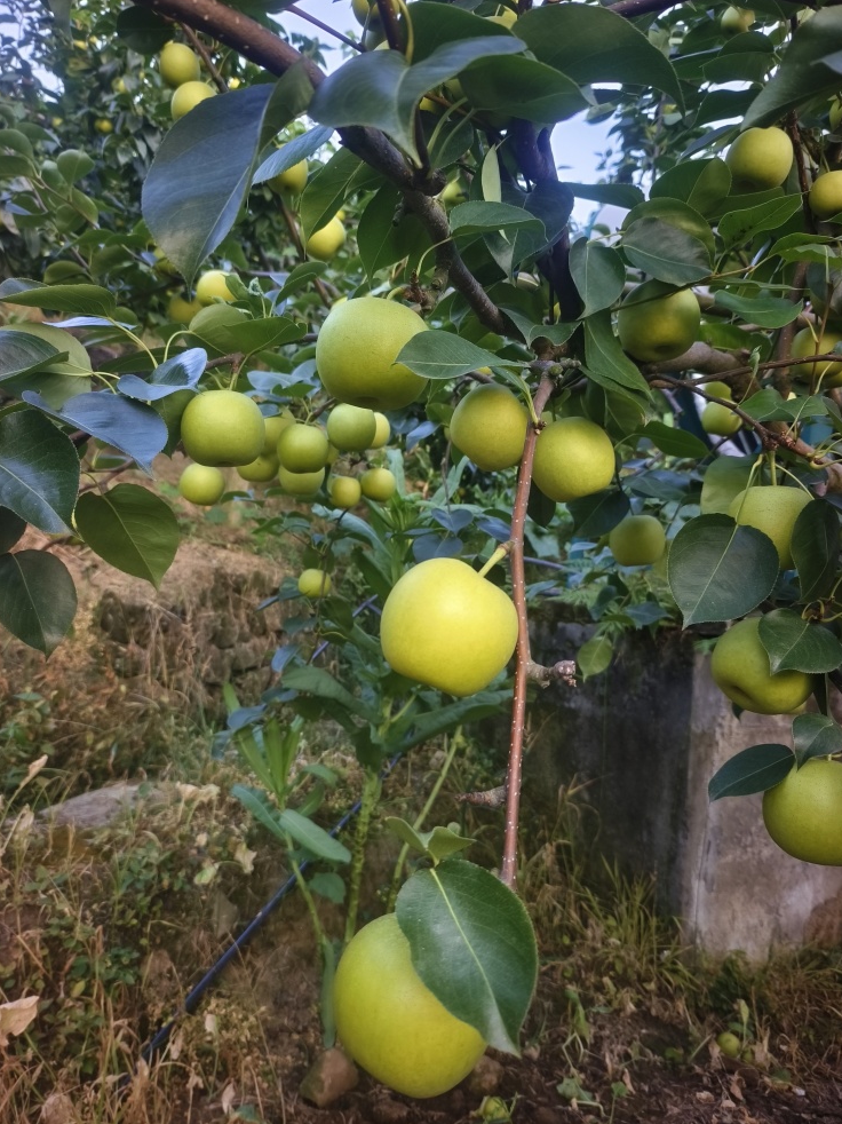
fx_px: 811
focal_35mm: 25
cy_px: 528
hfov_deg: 54.9
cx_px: 416
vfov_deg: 69.3
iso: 173
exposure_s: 1/100
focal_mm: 5.5
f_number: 1.75
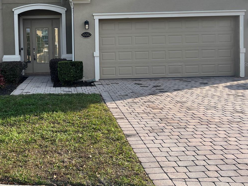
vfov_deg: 34.1
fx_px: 301
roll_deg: +1.4
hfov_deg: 43.6
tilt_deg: -1.7
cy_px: 64
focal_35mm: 42
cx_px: 67
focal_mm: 5.7
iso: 50
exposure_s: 1/1779
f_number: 1.5
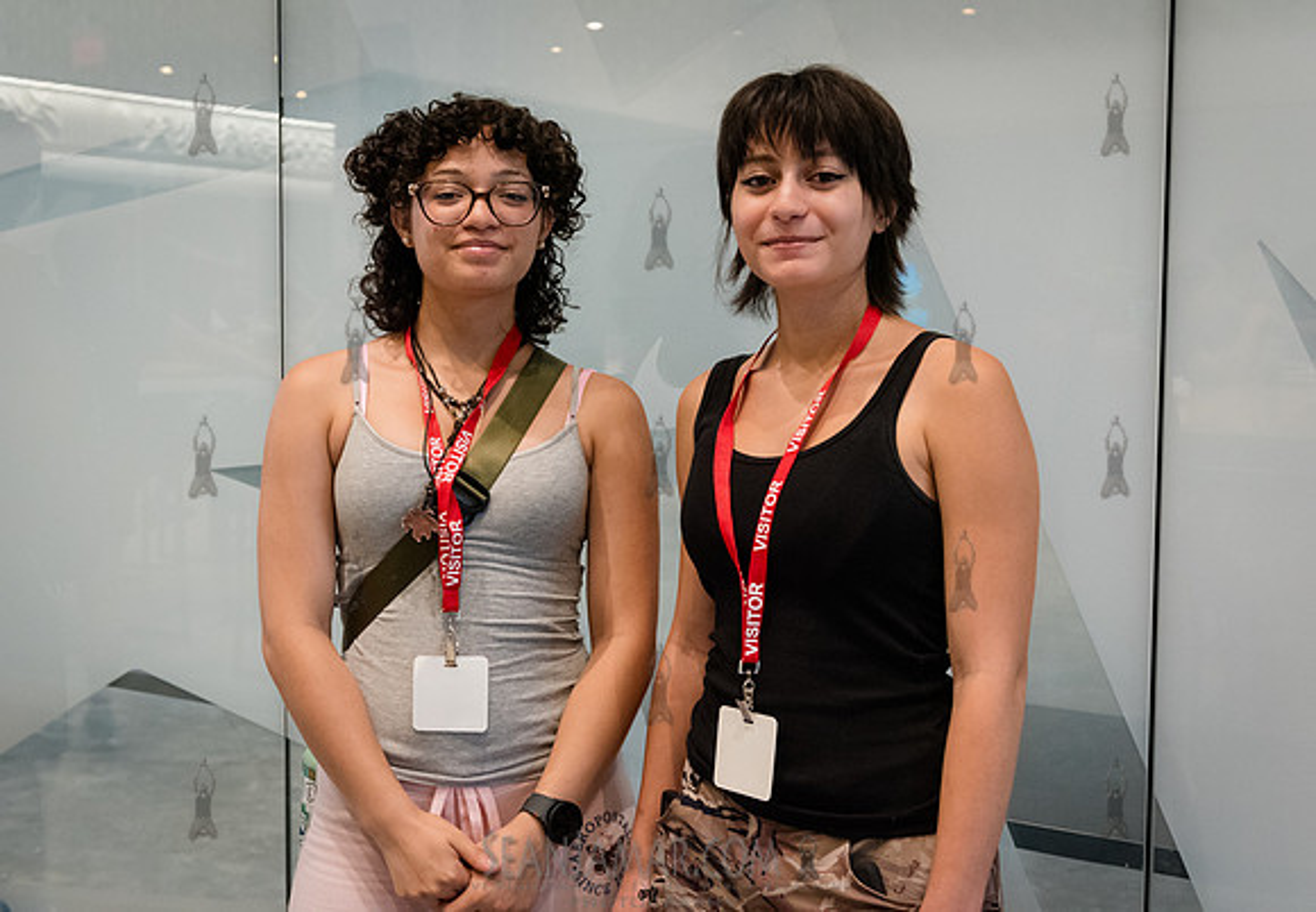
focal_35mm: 43
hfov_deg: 44.7
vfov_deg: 31.8
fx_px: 1601
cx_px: 627
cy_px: 431
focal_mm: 40
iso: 5000
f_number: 4.5
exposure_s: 1/200
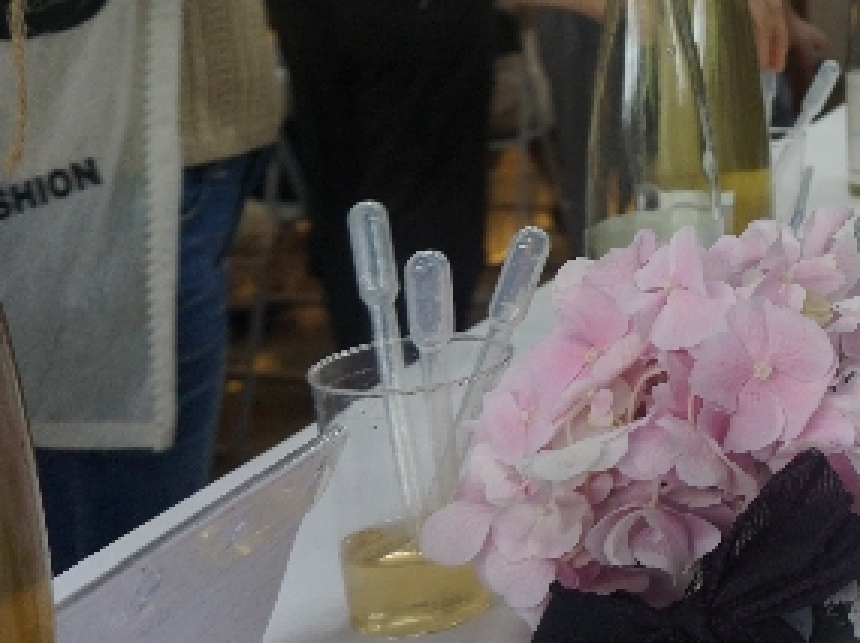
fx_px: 1489
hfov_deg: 27.3
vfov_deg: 23.1
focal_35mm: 60
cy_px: -47
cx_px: 1098
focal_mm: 16
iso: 250
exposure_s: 1/160
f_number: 4
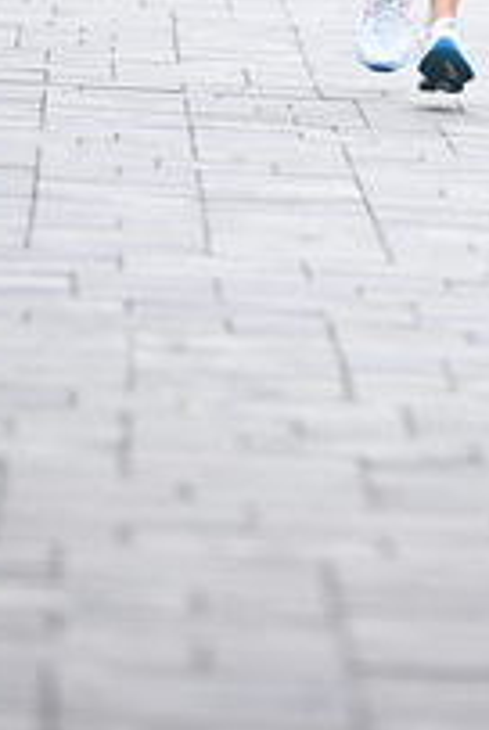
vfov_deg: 3.8
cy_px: -173
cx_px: 437
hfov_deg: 2.5
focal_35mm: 541
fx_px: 10985
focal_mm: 200
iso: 800
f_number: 2.8
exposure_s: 1/2000
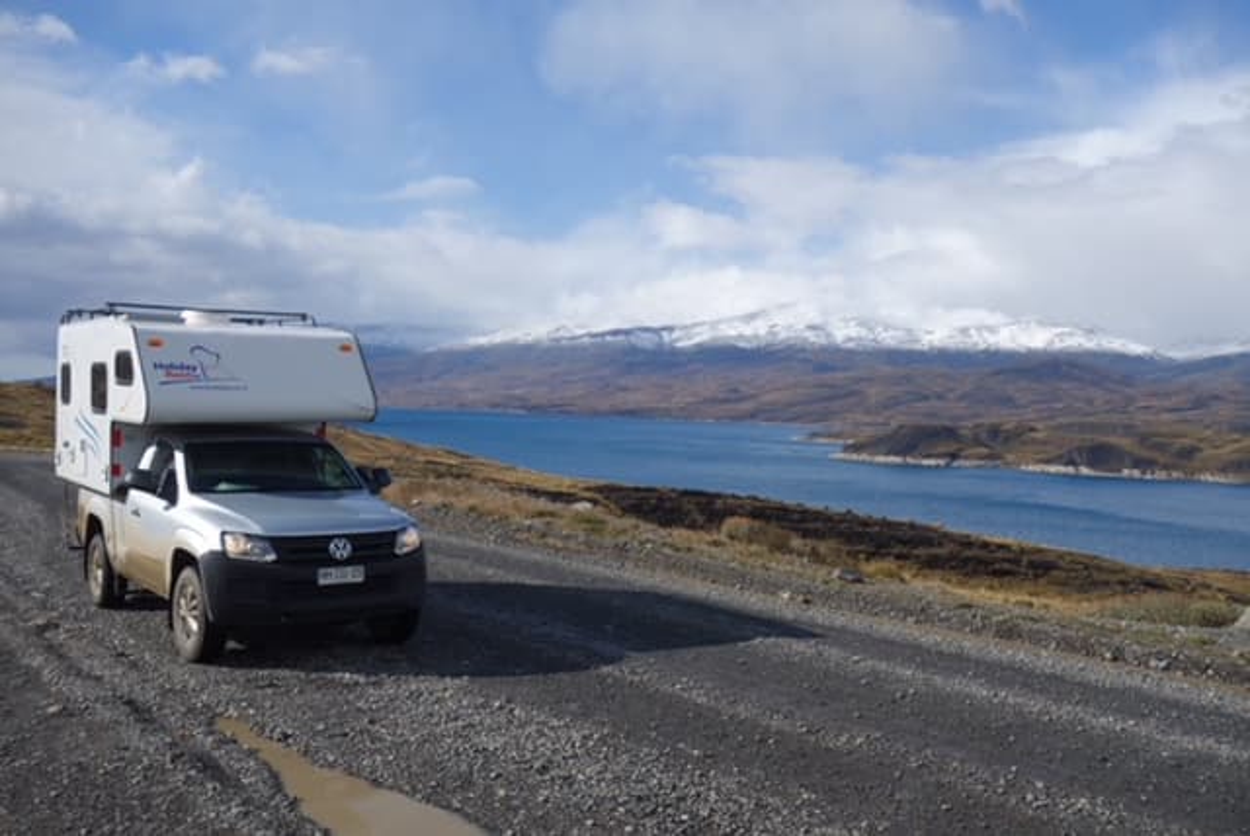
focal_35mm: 34
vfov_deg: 39.0
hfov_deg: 55.8
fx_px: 1182
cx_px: 625
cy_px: 418
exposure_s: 1/800
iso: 125
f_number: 5.6
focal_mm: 12.78
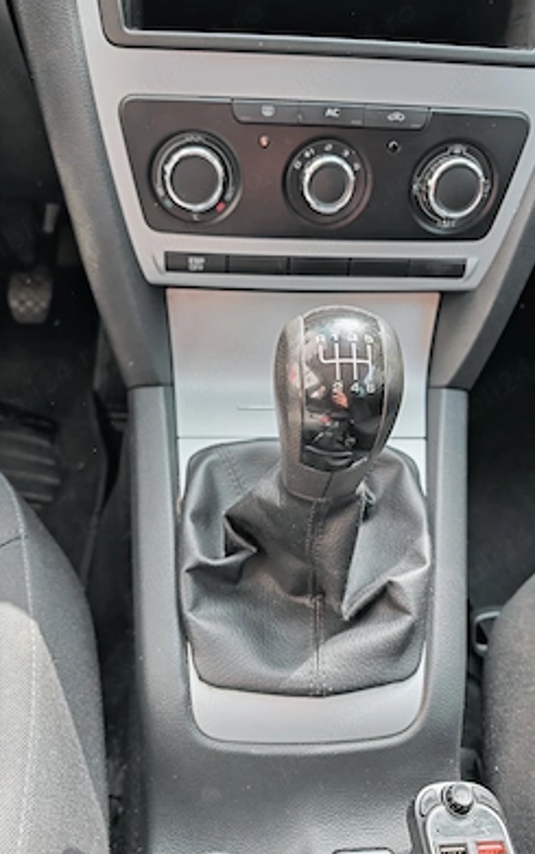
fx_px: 605
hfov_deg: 47.7
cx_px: 269
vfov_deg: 70.4
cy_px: 426
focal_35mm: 26
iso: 100
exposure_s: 1/210
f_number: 2
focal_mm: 6.83
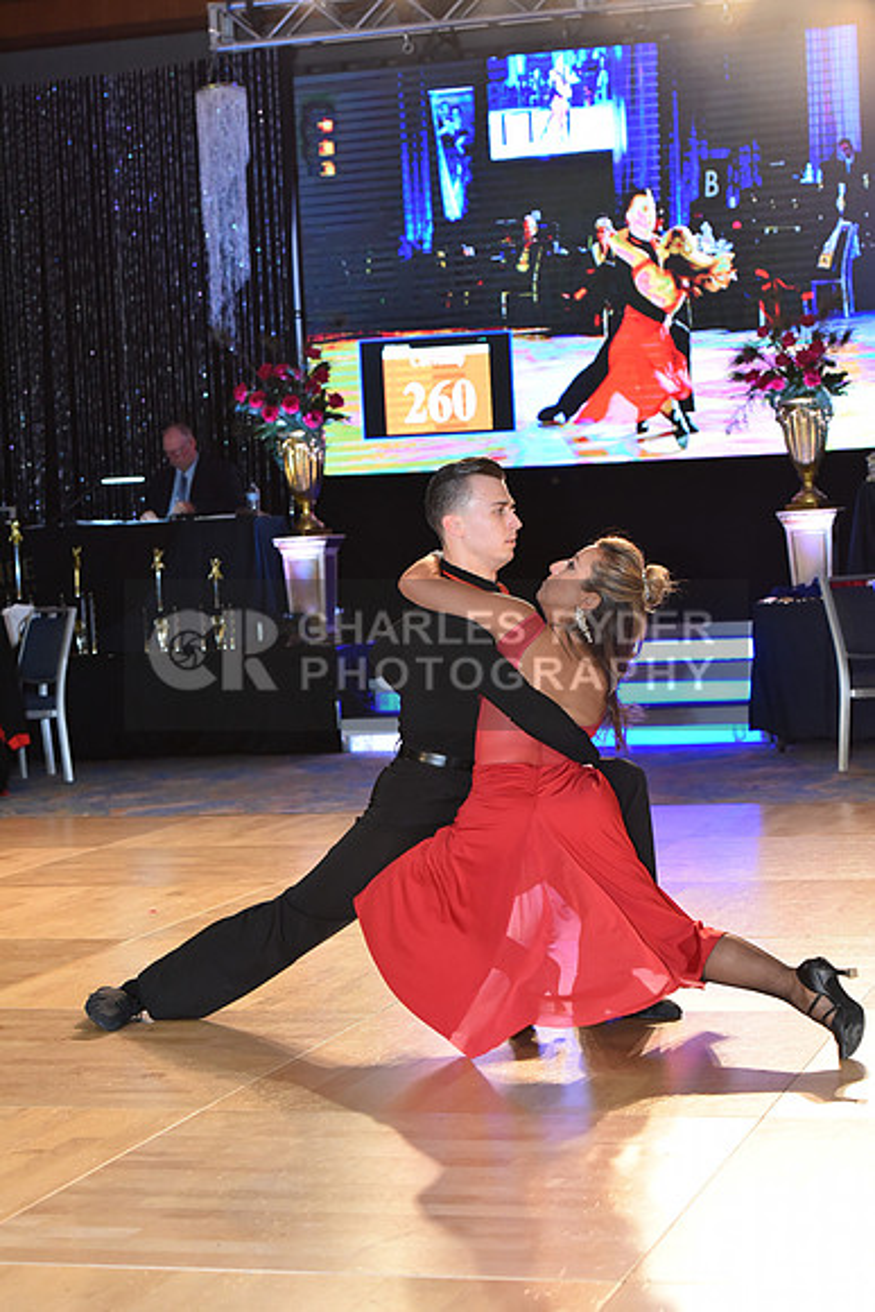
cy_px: 656
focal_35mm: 75
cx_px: 438
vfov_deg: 27.0
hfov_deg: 18.2
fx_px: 2733
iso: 2000
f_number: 5
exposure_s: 1/250
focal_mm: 75
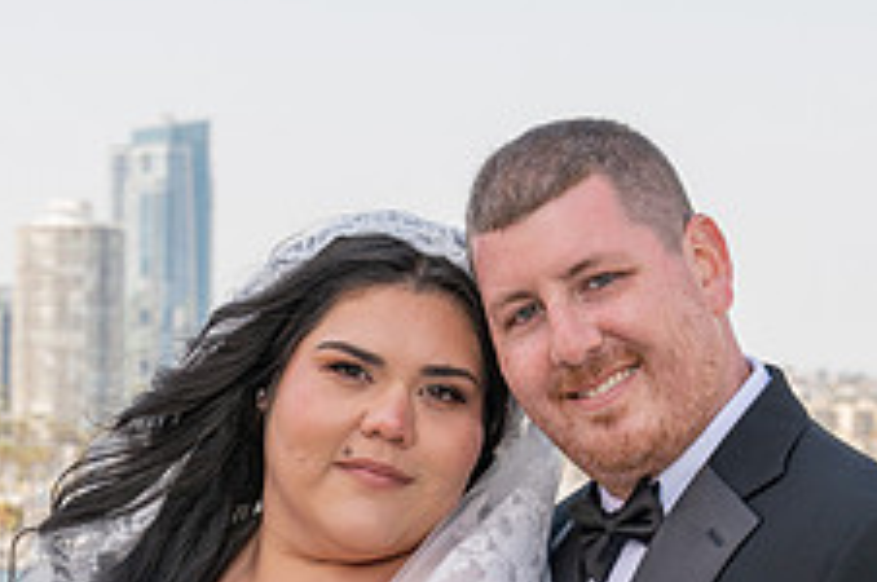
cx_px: 349
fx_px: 4379
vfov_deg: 7.5
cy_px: 700
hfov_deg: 11.4
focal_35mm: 180
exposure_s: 1/200
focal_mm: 70
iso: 200
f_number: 9
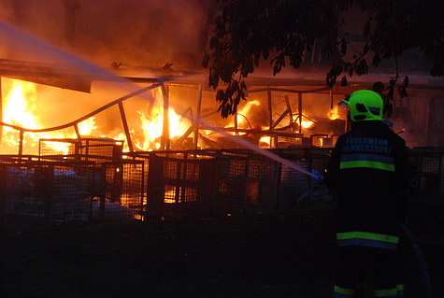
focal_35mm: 120
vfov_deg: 11.5
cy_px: 149
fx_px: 1483
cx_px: 222
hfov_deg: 17.0
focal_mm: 80
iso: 1250
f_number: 5.3
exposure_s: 1/30
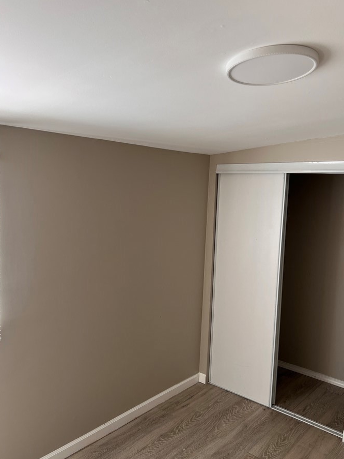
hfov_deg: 46.8
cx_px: 187
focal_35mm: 30
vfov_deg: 59.9
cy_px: 238
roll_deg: -1.6
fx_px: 397
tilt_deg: -7.5
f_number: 1.5
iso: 50
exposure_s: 1/121
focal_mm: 5.7
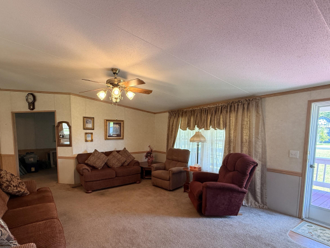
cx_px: 143
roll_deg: -0.5
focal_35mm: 18
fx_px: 172
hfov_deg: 87.3
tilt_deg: -5.7
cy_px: 148
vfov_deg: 70.9
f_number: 2.2
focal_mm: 2.22
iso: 250
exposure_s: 1/60
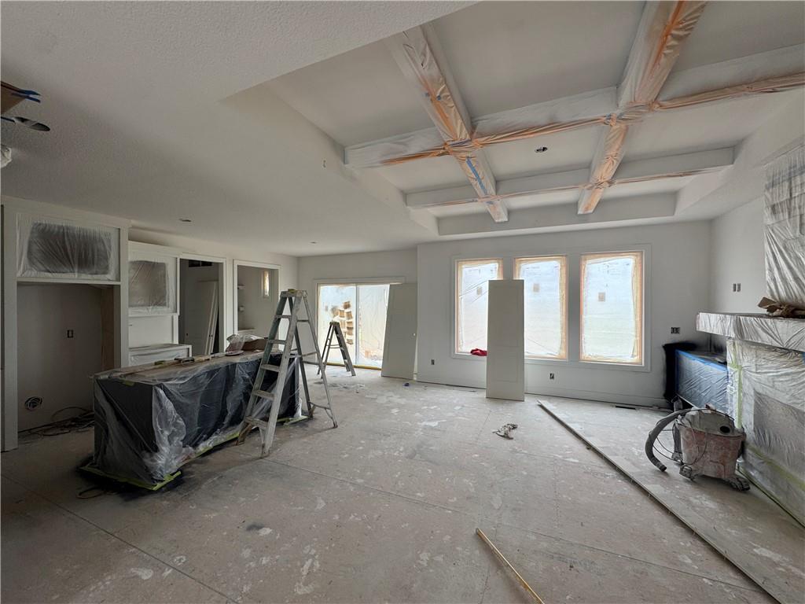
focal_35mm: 14
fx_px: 326
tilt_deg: -1.4
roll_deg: -0.5
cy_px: 302
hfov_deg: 102.1
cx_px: 402
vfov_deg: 85.7
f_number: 2.2
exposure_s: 1/175
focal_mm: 2.22
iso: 40
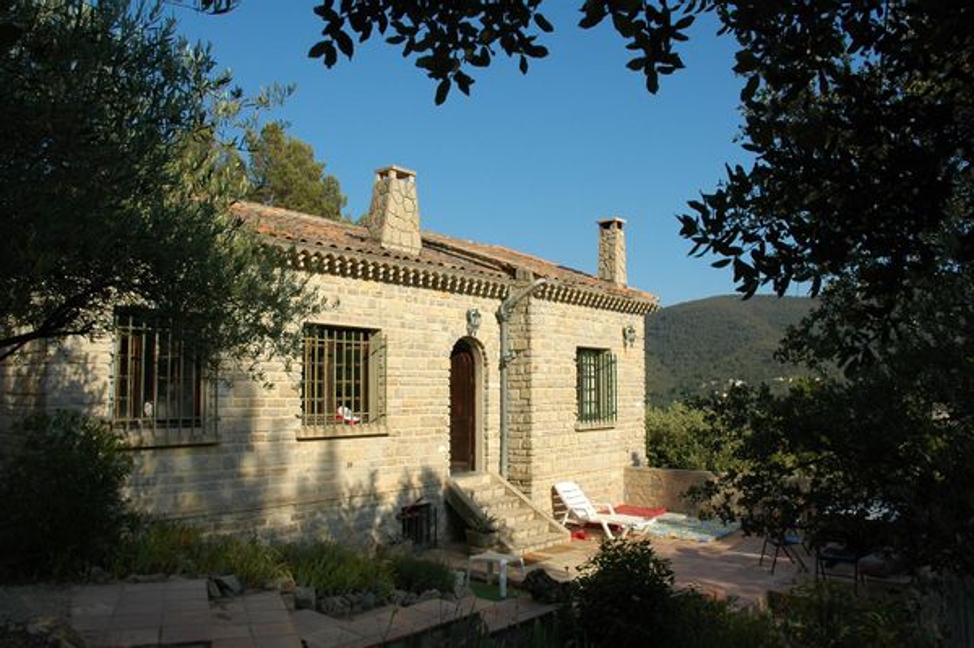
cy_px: 324
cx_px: 487
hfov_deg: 67.4
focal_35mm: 27
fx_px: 730
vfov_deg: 47.9
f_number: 10
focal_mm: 18
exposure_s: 1/320
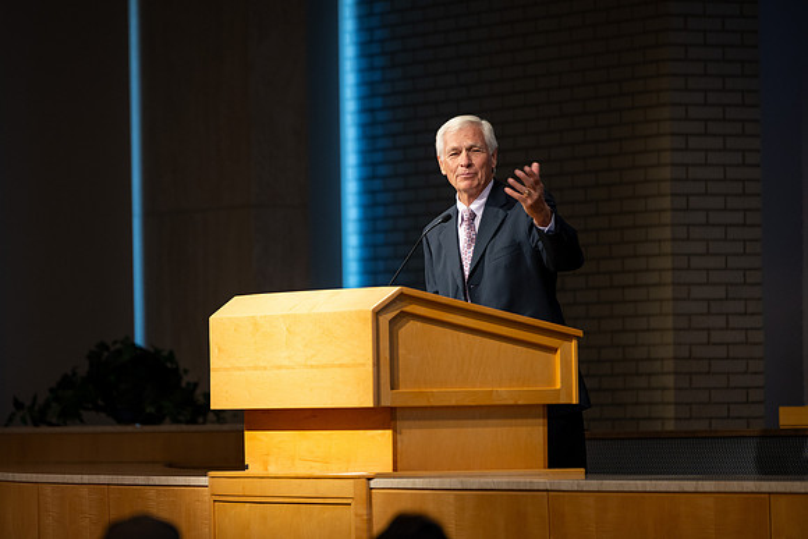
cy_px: 308
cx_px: 320
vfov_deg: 6.3
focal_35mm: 217
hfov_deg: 9.5
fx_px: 4880
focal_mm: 180
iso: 500
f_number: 2.8
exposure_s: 1/125
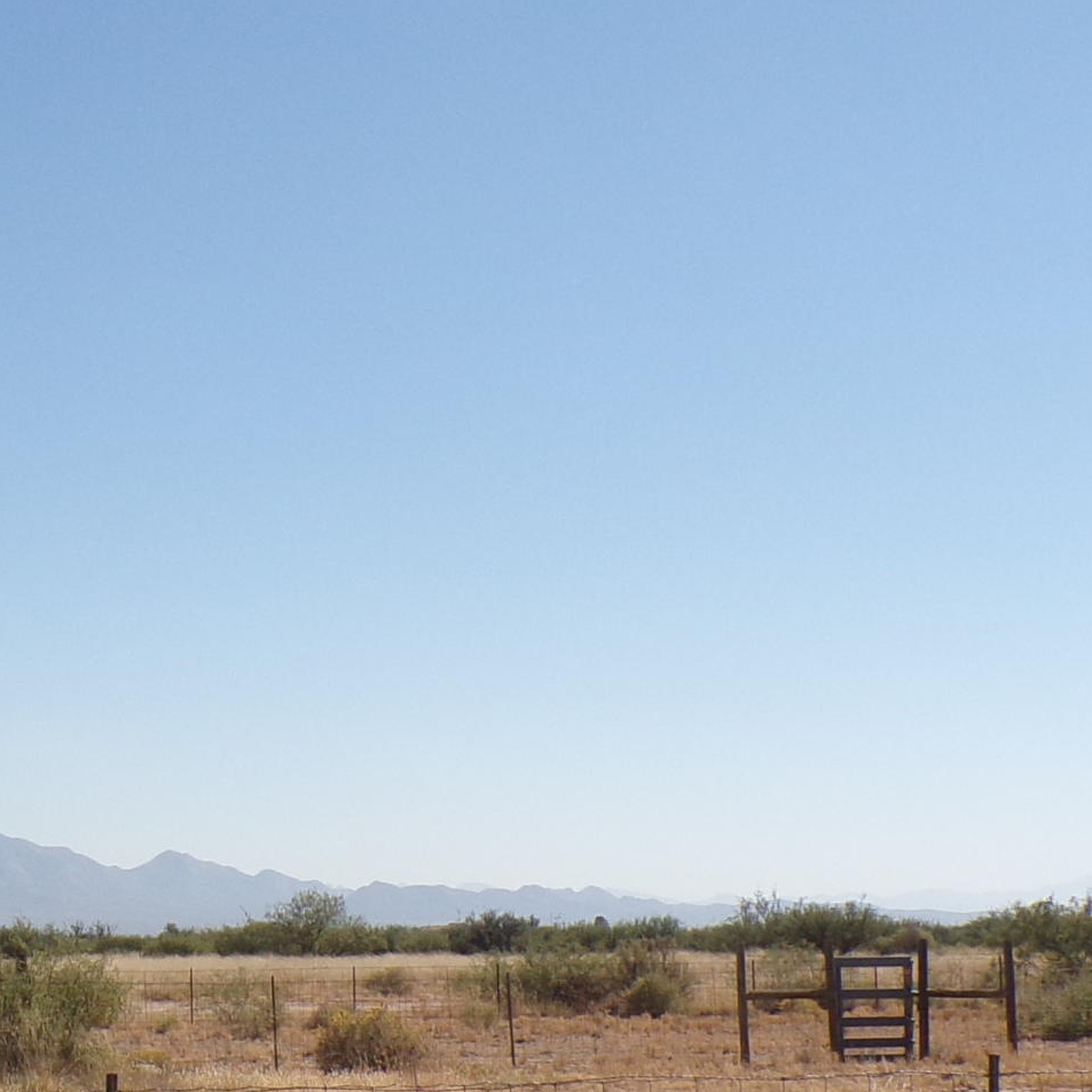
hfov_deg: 18.7
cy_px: 645
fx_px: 3176
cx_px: -117
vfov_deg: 19.5
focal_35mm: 89
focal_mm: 5.8
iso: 80
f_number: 4.6
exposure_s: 1/750
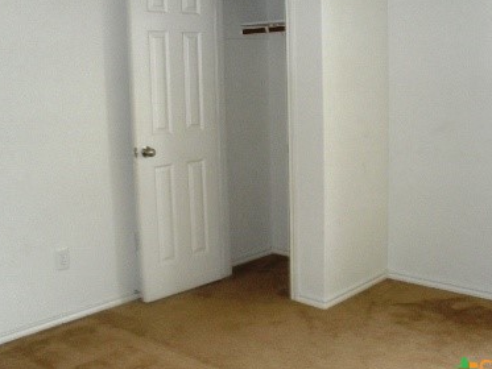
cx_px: 270
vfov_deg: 34.4
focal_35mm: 42
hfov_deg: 44.7
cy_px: 173
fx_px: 597
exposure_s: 1/45
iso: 200
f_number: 3.2
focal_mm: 6.3
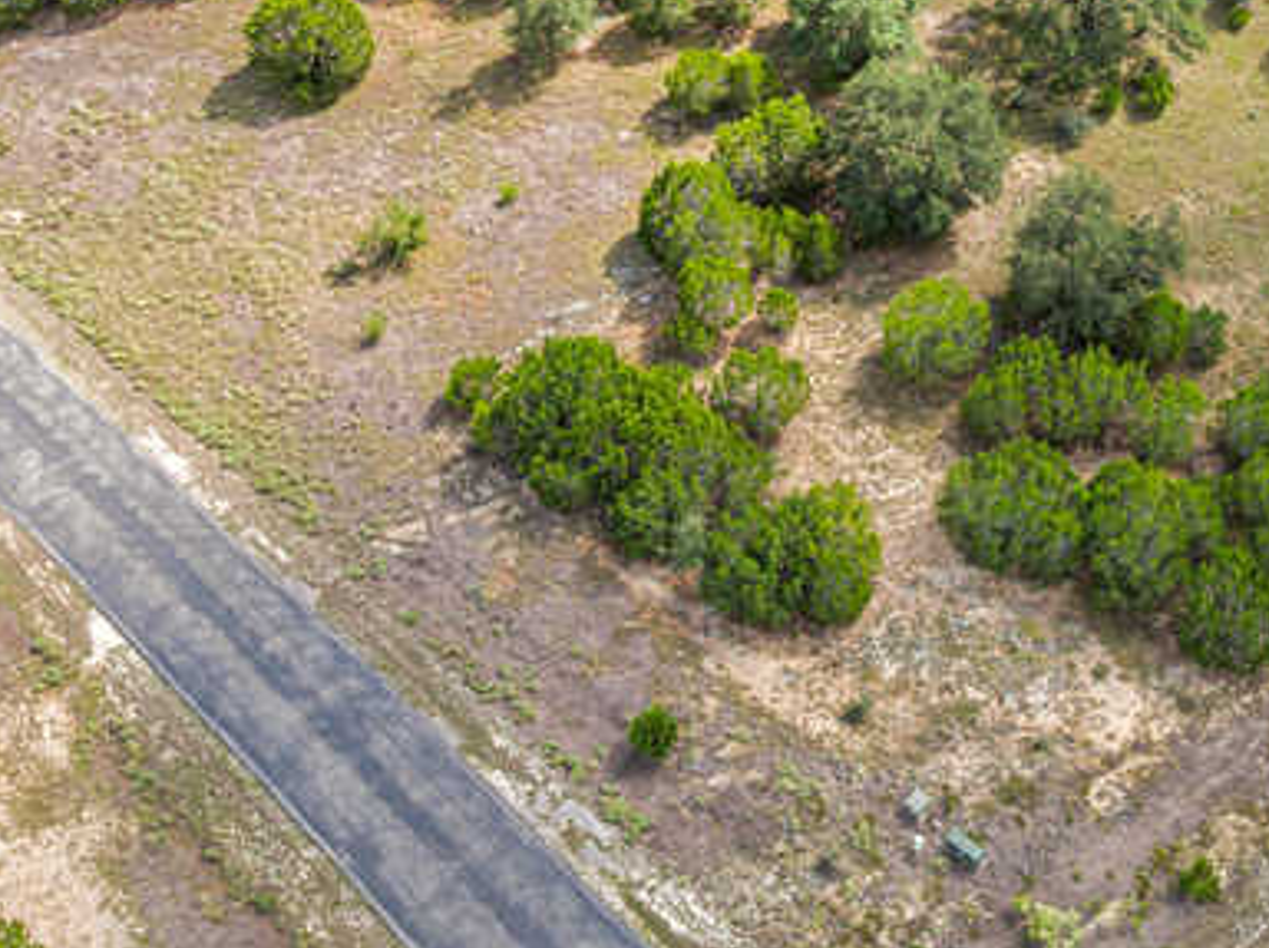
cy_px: 345
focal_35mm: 40
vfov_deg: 35.7
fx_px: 1465
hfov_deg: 45.3
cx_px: 942
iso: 100
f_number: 2.8
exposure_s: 1/200
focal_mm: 12.29
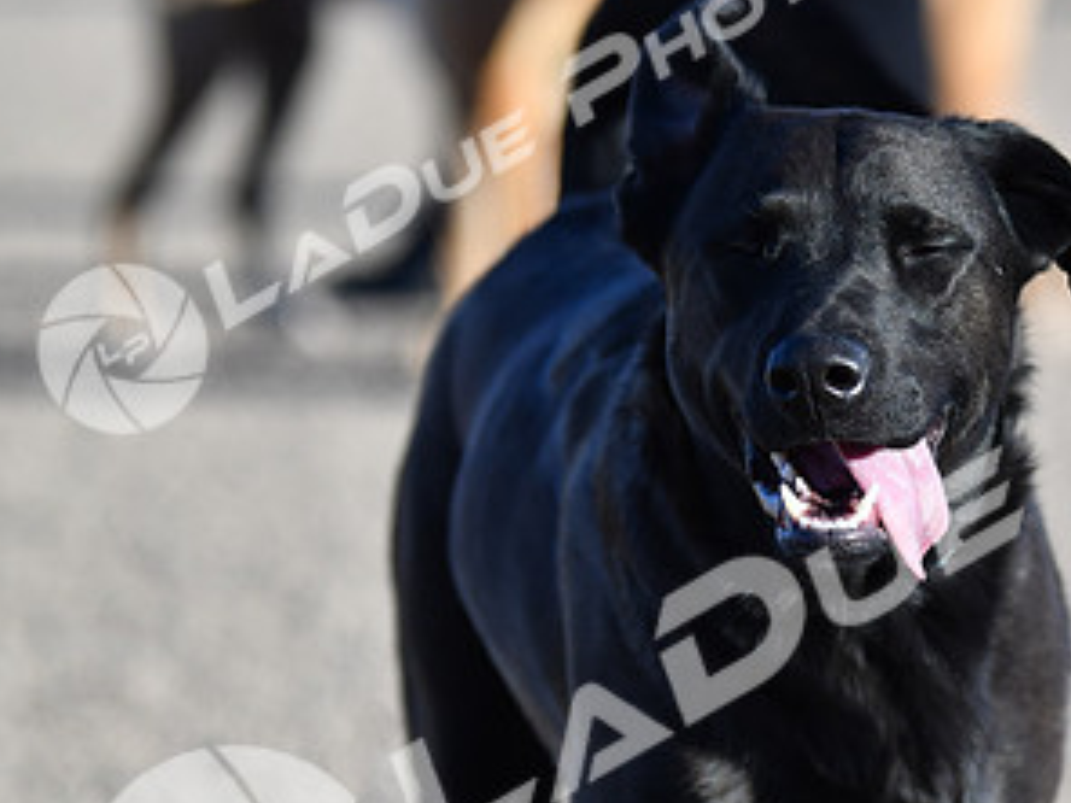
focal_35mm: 288
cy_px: 537
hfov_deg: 6.9
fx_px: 8911
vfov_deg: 5.2
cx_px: 876
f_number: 2.8
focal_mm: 102
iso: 280
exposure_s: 1/4000
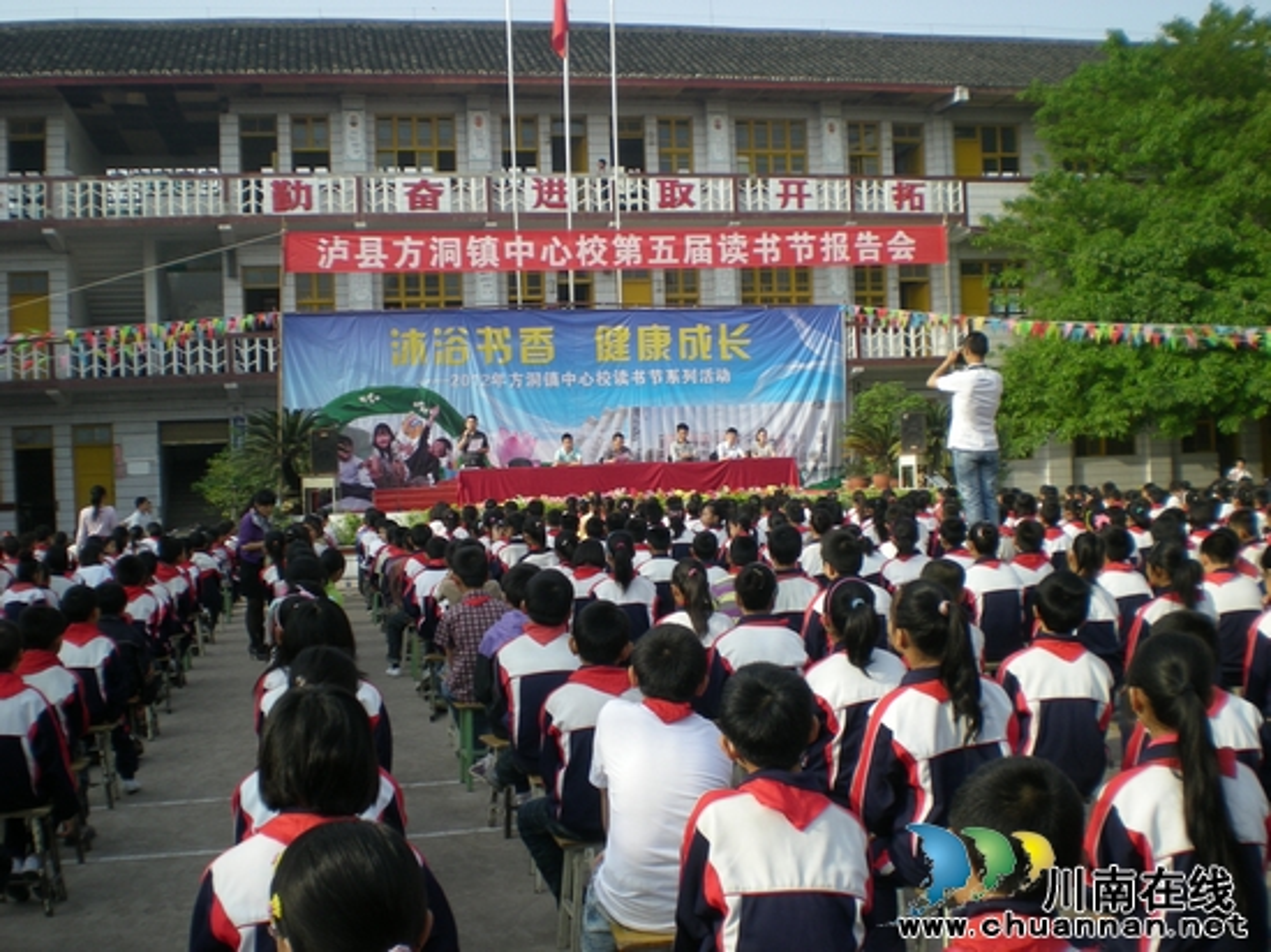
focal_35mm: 38
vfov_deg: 37.7
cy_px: 476
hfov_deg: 49.0
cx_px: 636
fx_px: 1395
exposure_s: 1/170
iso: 50
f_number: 4.6
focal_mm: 6.3
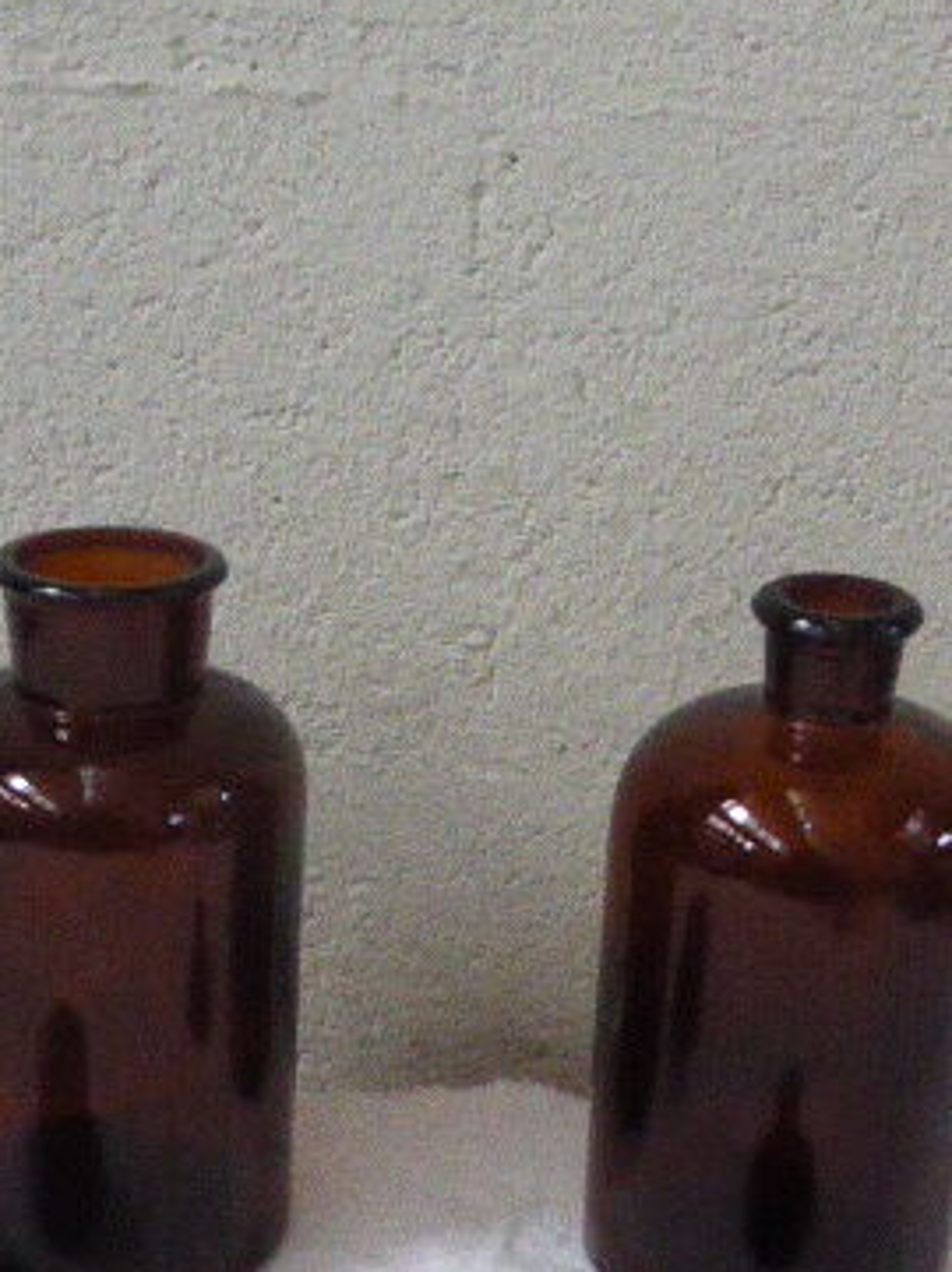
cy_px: 800
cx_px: 331
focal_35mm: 71
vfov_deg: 27.3
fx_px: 2608
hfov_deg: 20.6
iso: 1600
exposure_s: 1/100
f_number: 3.9
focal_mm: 6.9
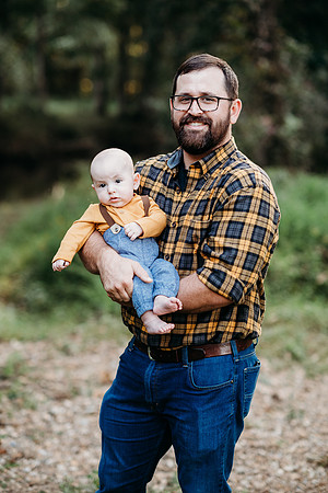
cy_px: 246
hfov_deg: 16.1
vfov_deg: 23.9
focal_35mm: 85
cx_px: 164
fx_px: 1162
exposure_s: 1/200
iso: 200
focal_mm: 85
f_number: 2.2
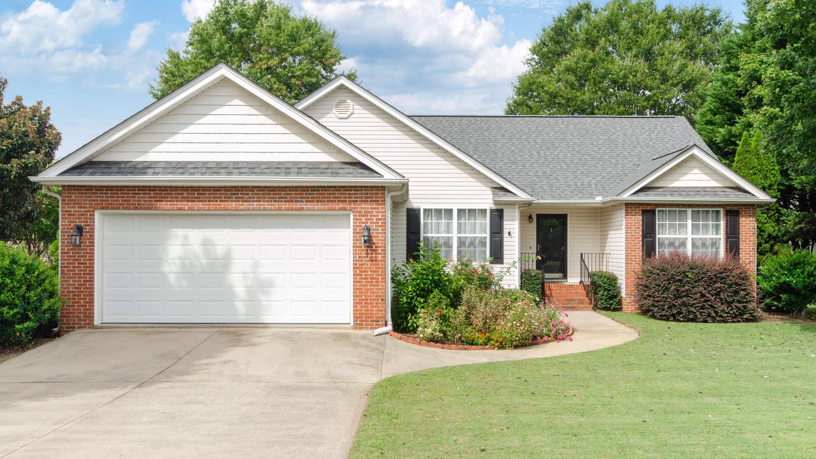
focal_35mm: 32
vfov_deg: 36.6
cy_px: 200
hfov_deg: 61.0
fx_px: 692
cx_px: 414
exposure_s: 1/80
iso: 250
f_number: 9
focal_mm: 20
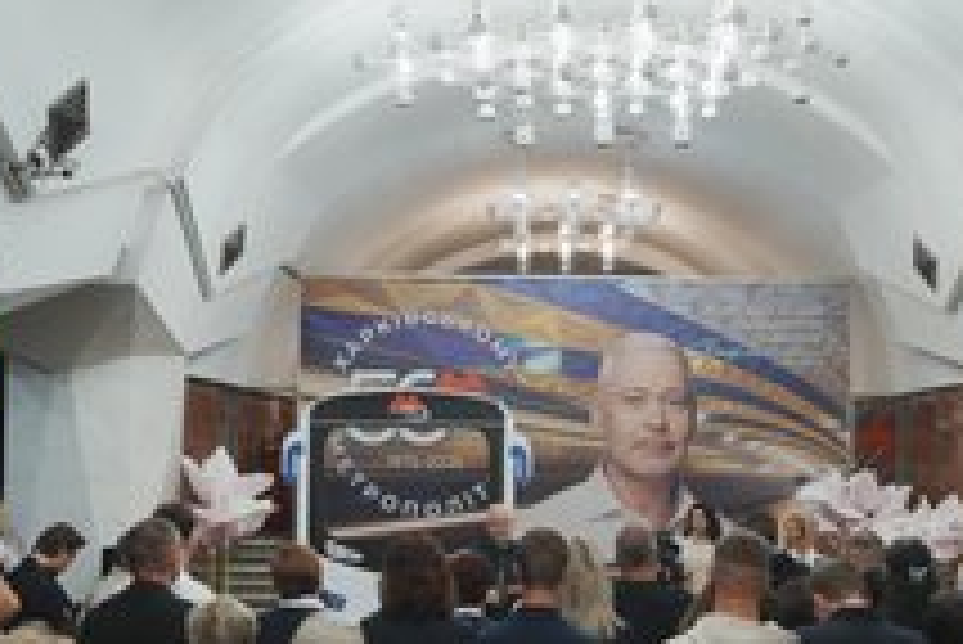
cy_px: 435
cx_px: 562
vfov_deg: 23.3
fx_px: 1552
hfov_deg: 34.4
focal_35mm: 58
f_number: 5.6
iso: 1600
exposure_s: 1/125
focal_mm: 31
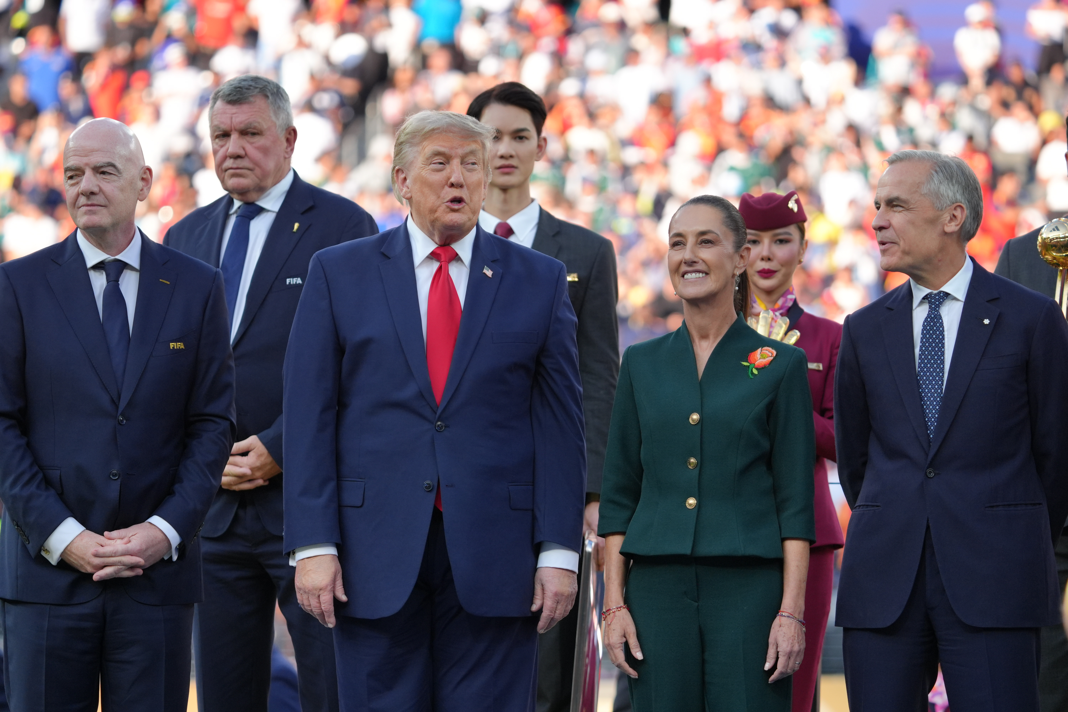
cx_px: 534
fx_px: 8217
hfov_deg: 7.4
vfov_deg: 5.0
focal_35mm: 277
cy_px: 356
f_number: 6.3
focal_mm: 277
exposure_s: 1/1000
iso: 1000
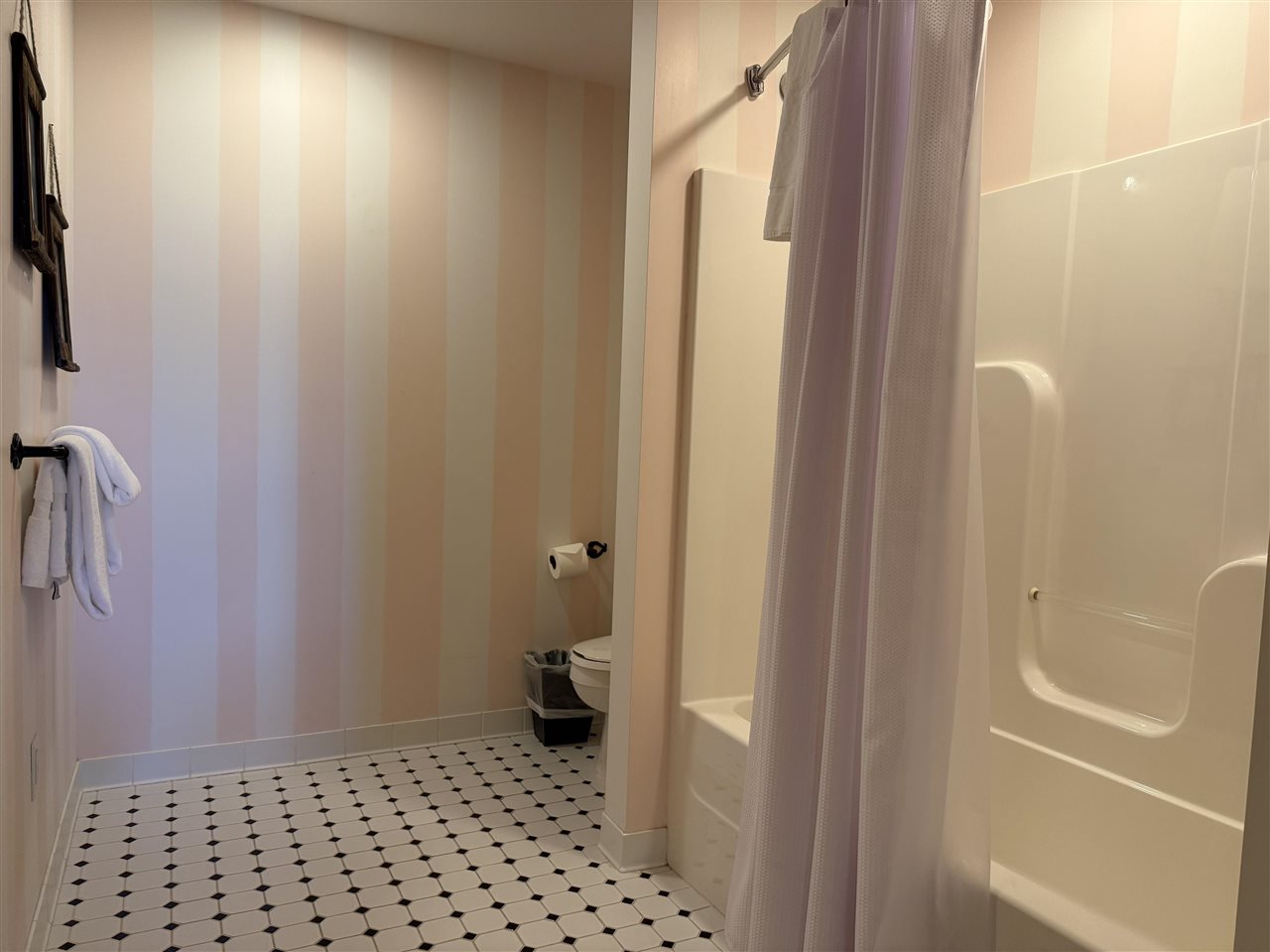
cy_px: 476
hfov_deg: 71.6
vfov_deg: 56.8
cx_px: 635
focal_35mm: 24
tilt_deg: -3.5
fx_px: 880
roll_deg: -1.6
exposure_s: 1/60
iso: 160
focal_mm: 6.76
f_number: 1.78
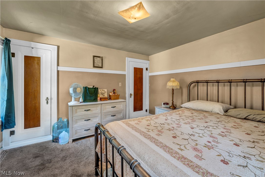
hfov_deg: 104.3
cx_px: 132
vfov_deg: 81.2
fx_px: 103
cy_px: 88
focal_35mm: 14
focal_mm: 14
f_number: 11
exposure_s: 1/1.25
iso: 200
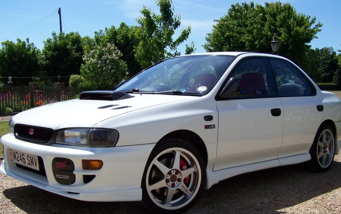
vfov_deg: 29.8
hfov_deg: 46.2
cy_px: 129
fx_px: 400
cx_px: 170
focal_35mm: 43
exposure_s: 1/640
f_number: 4
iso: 64
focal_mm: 6.3
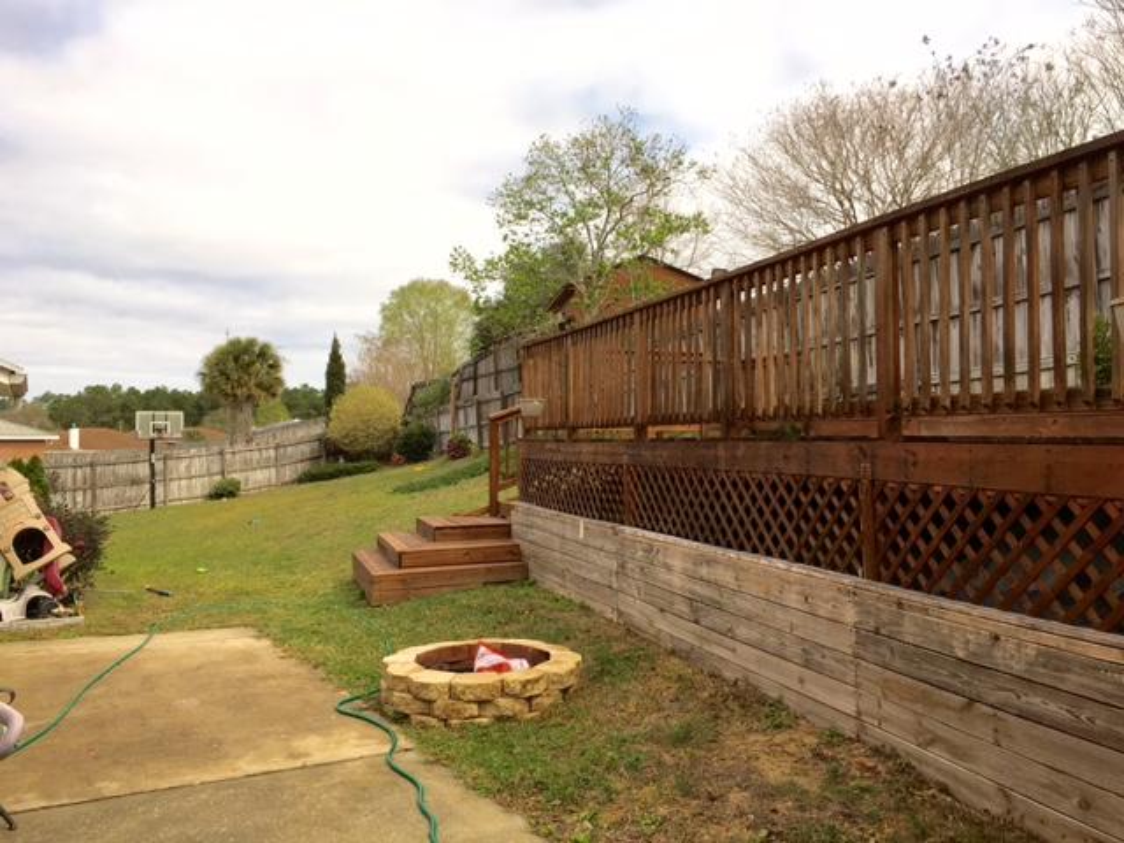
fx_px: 942
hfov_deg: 61.7
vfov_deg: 48.2
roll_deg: +0.2
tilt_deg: +2.0
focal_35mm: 29
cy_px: 422
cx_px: 562
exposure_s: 1/1876
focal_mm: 4.15
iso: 40
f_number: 2.2
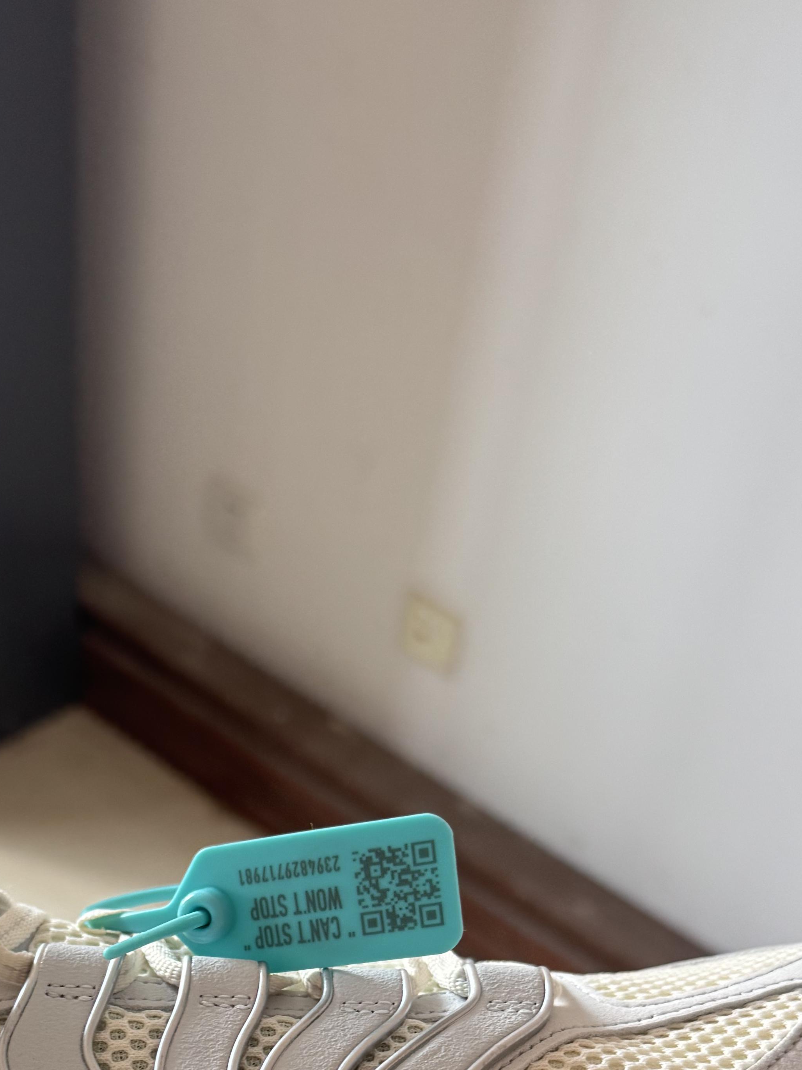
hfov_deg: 28.9
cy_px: 1085
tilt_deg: -49.4
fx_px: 1545
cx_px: 250
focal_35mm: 50
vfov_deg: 34.5
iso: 200
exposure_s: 1/121
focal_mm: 6.76
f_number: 1.78
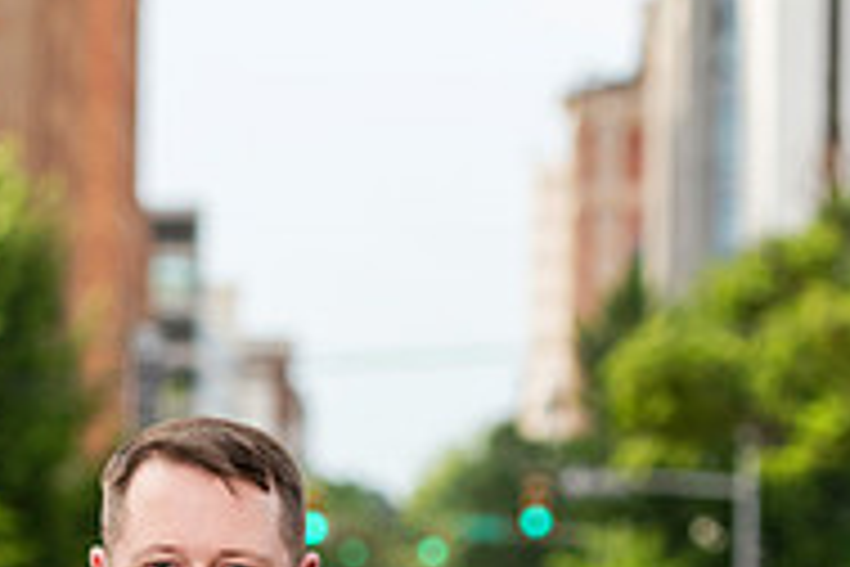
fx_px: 4769
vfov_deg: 6.7
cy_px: 706
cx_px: 319
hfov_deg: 10.2
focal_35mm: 202
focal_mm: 85
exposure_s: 1/1600
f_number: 3.5
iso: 320
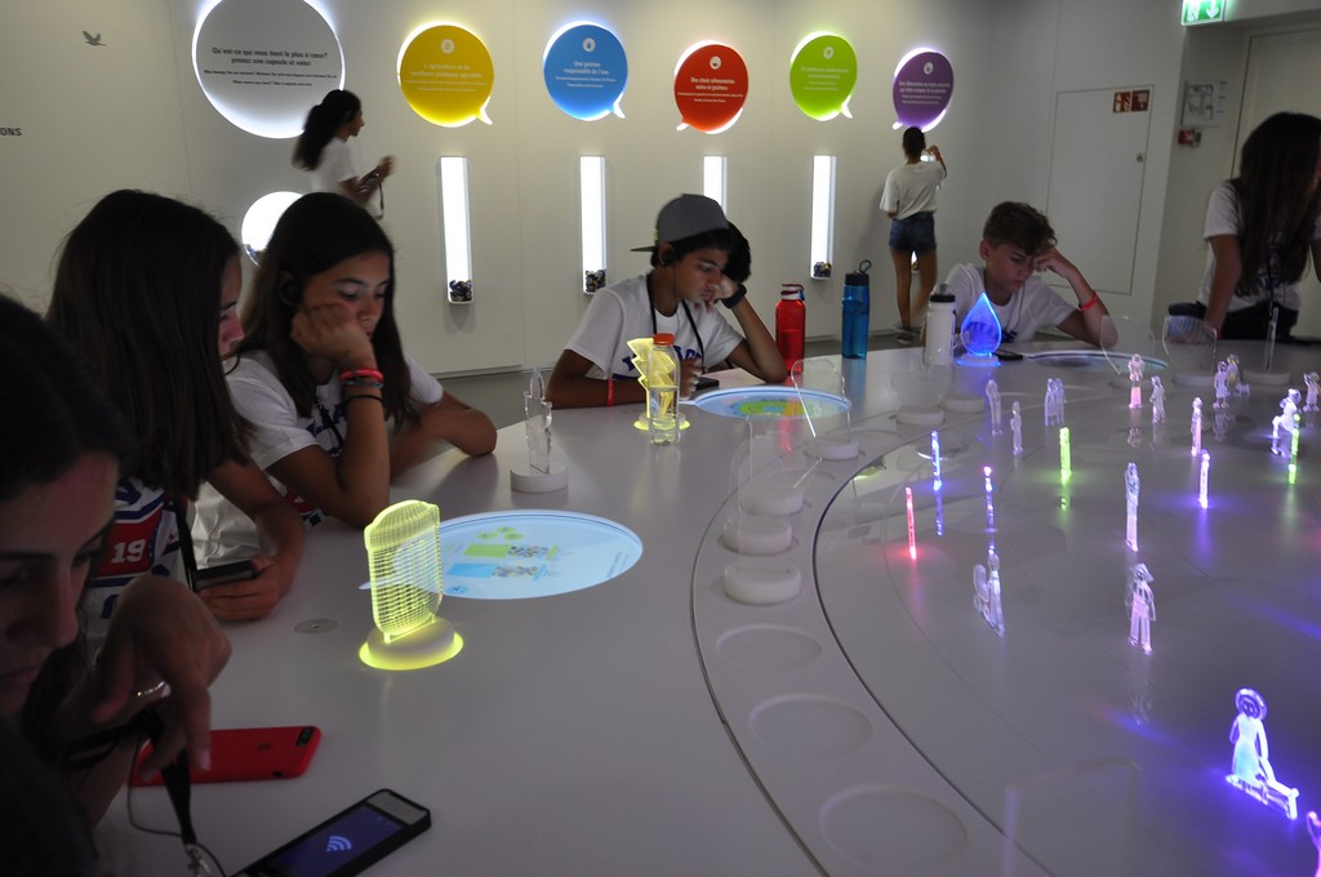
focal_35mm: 30
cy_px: 438
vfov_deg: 43.5
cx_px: 660
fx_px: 1099
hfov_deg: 62.0
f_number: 5.6
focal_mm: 20
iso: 200
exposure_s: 1/10
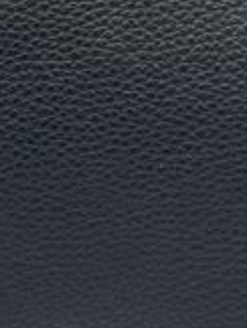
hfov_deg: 9.0
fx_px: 1556
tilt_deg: -13.8
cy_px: 65
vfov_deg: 12.0
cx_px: -18
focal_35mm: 164
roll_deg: +0.1
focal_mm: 5.7
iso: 40
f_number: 1.5
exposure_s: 1/100
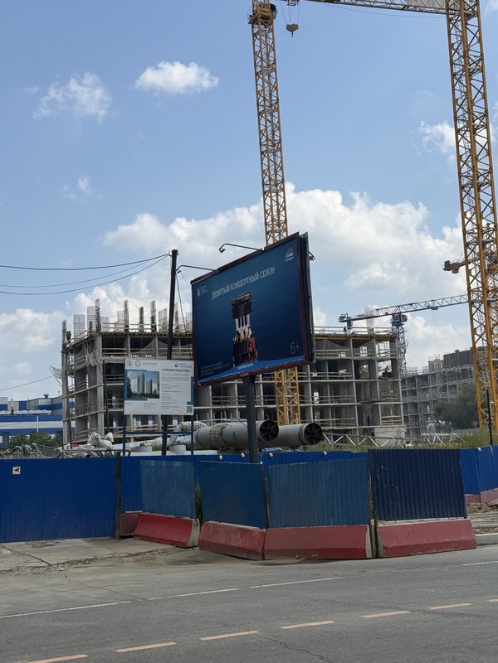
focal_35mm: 48
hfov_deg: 30.3
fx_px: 921
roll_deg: +1.5
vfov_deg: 39.7
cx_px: 249
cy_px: 332
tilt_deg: +8.3
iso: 64
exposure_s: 1/6536
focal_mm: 6.76
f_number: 1.78
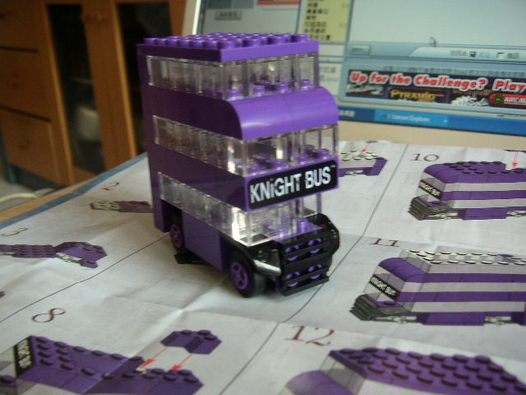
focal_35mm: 38
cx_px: 263
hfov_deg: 49.0
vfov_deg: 37.7
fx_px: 577
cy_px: 198
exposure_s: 1/15
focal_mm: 6
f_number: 2.8
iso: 100
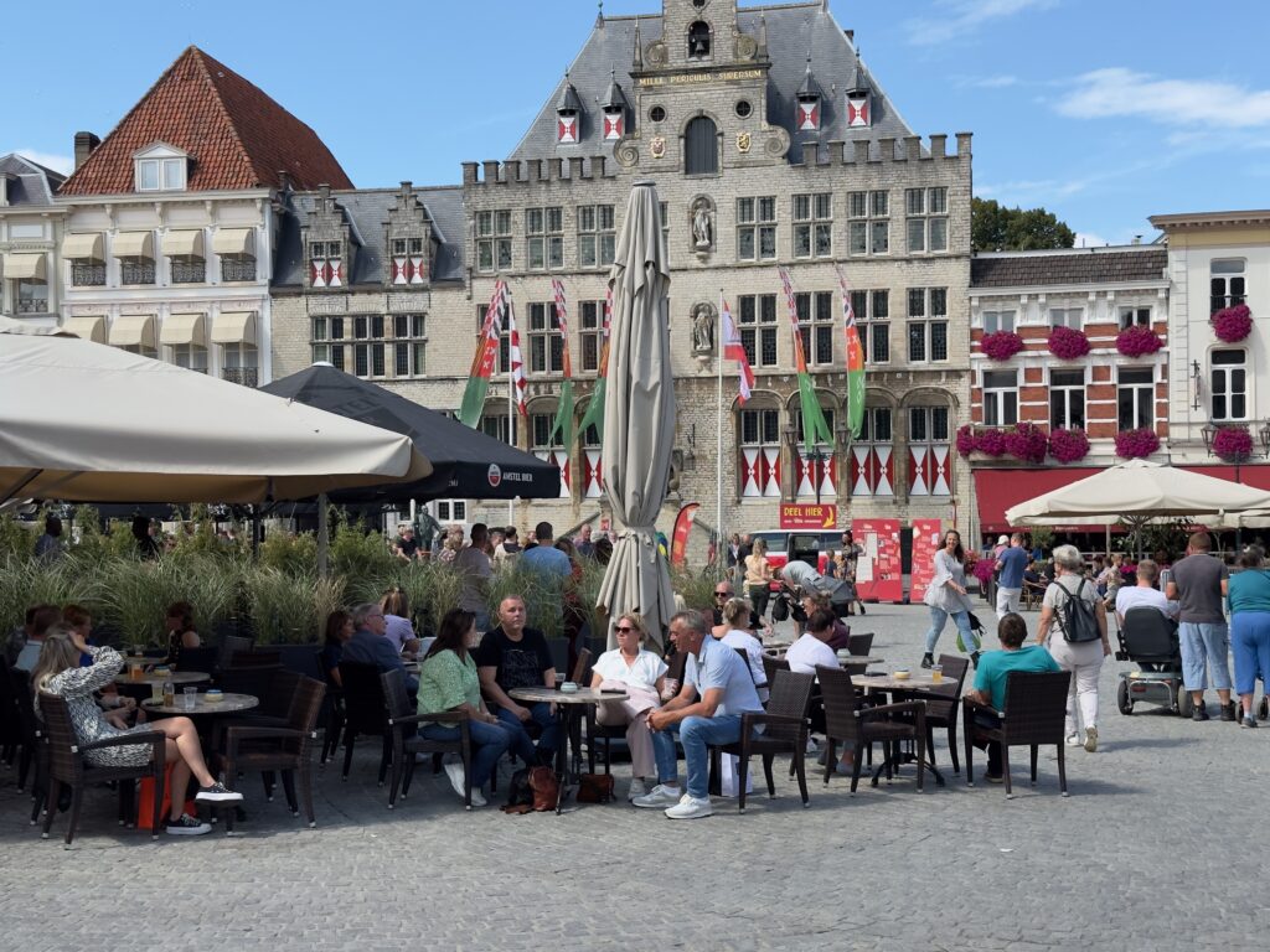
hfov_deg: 39.7
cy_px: 476
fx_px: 1761
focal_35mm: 48
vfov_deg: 30.3
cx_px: 635
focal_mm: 6.86
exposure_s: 1/2358
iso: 64
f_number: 1.78
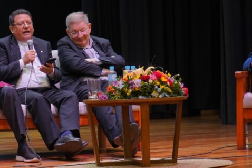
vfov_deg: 9.1
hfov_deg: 13.5
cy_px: 62
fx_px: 1049
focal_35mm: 150
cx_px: -10
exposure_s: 1/80
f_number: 5.6
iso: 1250
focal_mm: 70
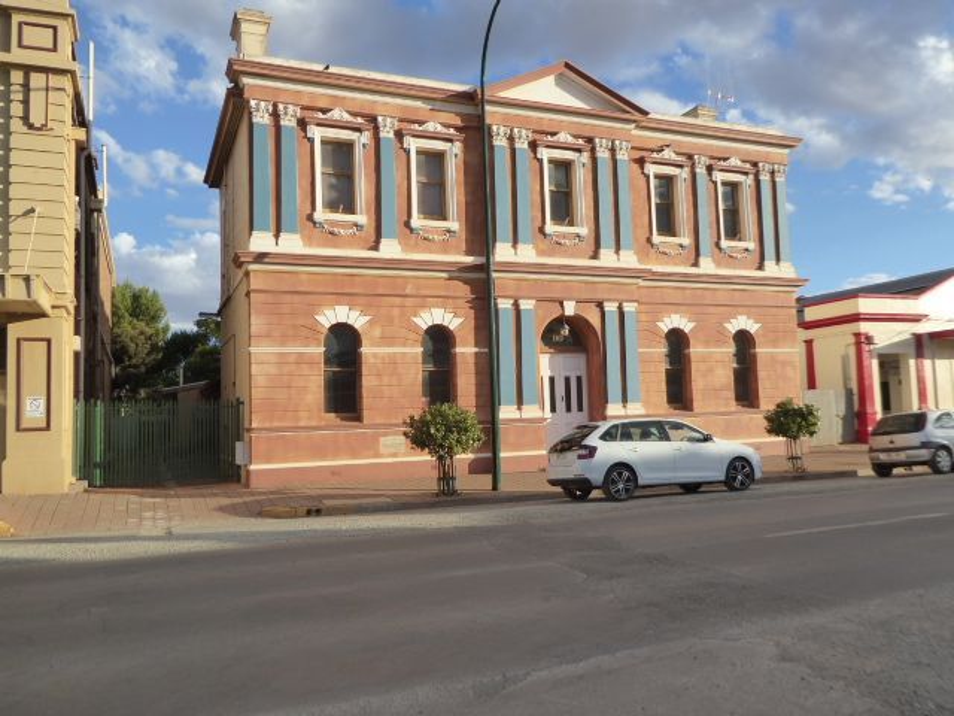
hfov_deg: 61.7
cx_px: 477
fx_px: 799
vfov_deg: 48.2
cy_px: 358
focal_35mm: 29
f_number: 3.5
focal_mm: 5
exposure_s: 1/640
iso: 160
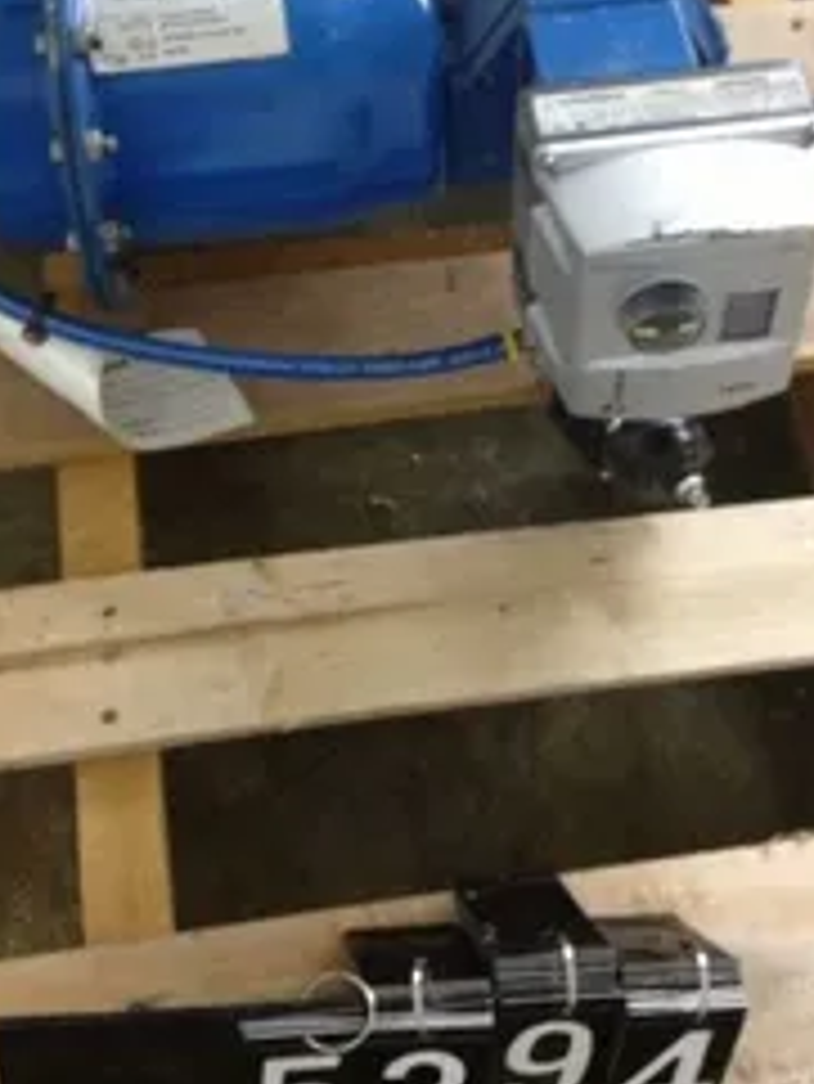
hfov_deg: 25.3
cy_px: 310
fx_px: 1817
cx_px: 400
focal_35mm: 58
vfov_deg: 32.8
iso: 250
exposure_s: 1/20
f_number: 2.4
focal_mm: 4.28
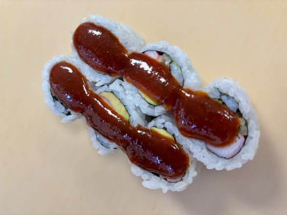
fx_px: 216
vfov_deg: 53.1
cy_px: 108
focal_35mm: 26
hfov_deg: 67.3
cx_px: 144
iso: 100
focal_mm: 5.96
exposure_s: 1/60
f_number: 1.6
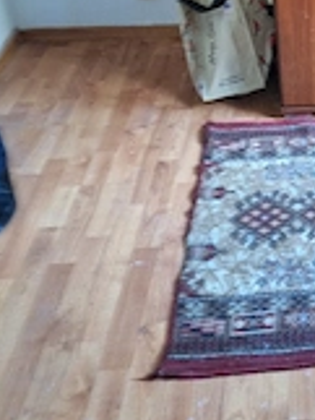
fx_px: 691
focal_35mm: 57
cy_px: 83
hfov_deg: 23.5
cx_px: 375
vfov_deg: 32.8
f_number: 1.8
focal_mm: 5.54
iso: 400
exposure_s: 1/25
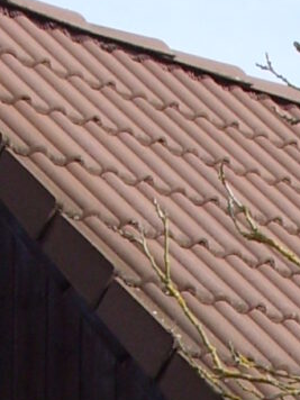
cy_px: 1080
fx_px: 3155
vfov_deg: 6.7
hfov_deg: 5.4
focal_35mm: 273
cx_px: 378
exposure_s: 1/250
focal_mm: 6.3
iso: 50
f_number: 4.9
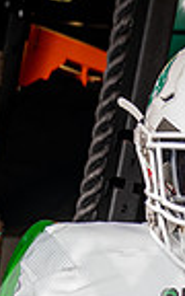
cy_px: 442
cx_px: 185
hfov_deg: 11.0
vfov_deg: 16.2
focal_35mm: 118
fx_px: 952
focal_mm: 37
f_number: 4.5
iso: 320
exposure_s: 1/400
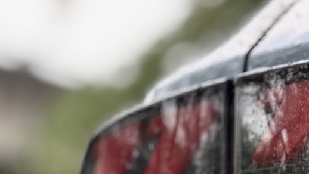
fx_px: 2254
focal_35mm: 275
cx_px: 288
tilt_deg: +10.1
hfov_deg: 7.8
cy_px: 143
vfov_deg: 4.4
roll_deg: -0.8
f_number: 2.8
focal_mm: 15.66
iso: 64
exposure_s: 1/102
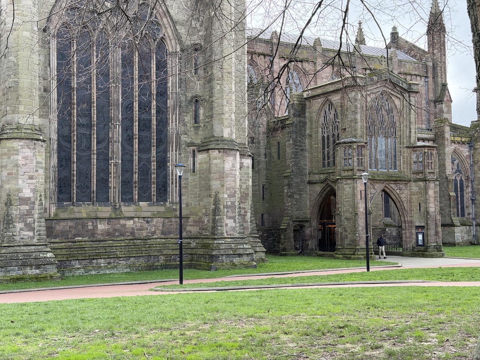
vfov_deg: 30.3
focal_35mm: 48
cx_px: 240
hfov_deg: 39.7
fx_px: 666
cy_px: 180
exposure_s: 1/587
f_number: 1.78
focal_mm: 6.76
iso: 100
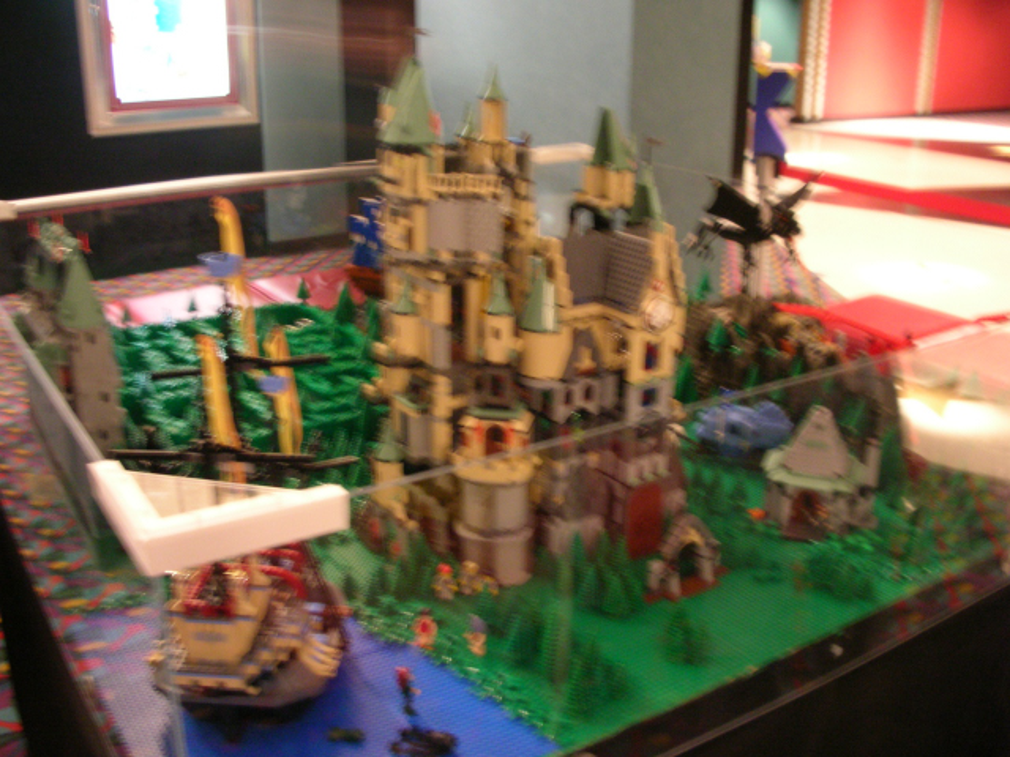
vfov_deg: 40.7
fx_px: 1021
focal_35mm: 35
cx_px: 505
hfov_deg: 52.6
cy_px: 378
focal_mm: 5.8
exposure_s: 1/1.3
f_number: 3
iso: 200
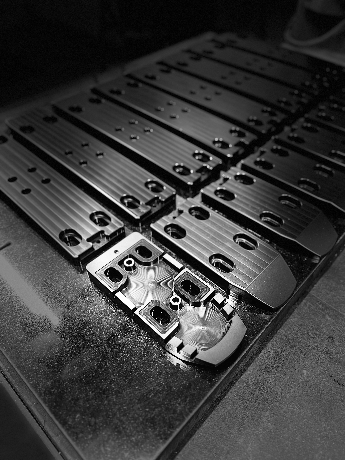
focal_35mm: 26
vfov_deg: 67.3
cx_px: 172
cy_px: 230
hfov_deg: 53.1
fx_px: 346
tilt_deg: -46.0
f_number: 1.5
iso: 320
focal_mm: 5.7
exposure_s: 1/50
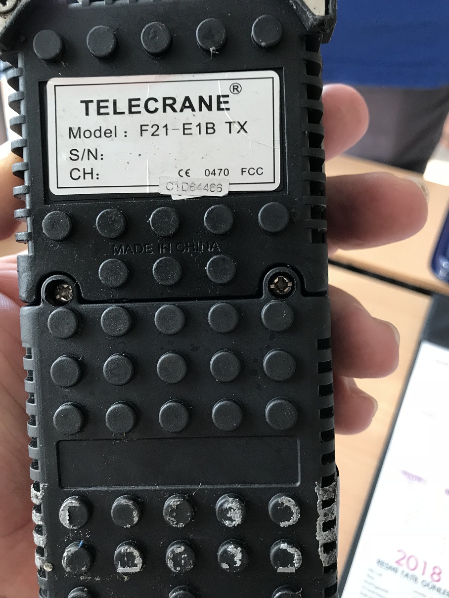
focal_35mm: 28
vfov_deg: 63.4
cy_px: 299
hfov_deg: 49.8
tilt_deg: -38.9
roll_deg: -2.9
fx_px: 484
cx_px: 224
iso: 40
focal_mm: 3.99
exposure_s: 1/20
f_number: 1.8
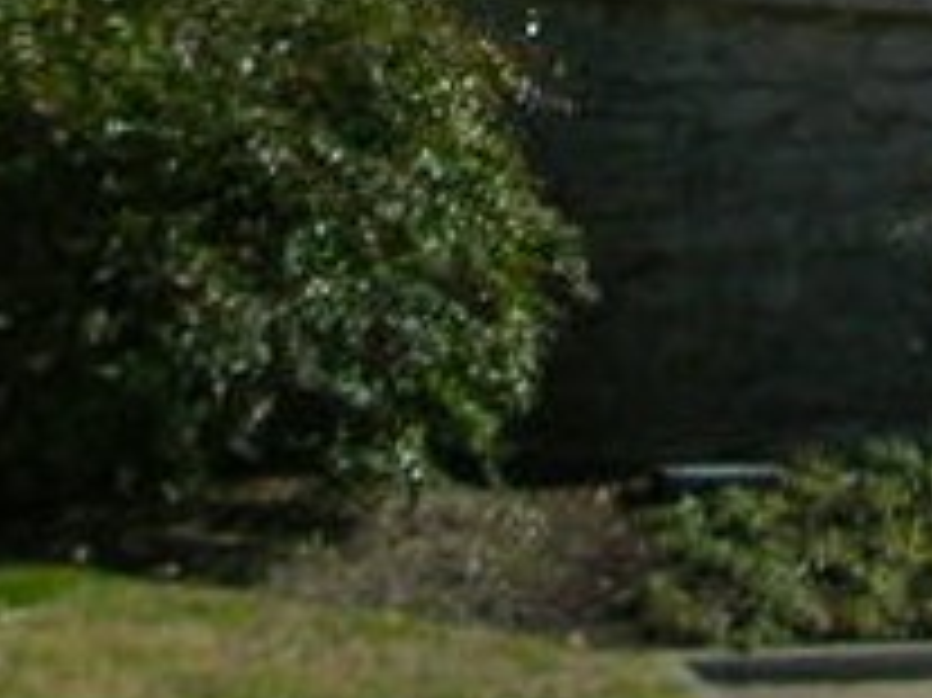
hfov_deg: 9.6
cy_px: -883
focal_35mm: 203
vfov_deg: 7.0
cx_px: 1099
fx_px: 5462
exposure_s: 1/165
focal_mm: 5.8
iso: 50
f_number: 8.5
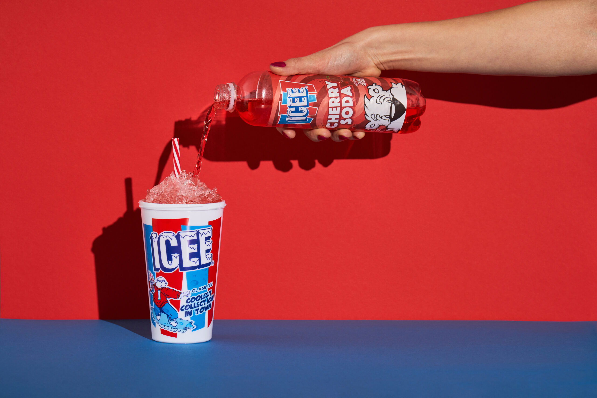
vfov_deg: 8.9
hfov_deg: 13.3
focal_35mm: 154
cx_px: 298
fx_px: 2554
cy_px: 199
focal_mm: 154
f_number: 9
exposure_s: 1/125
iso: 320
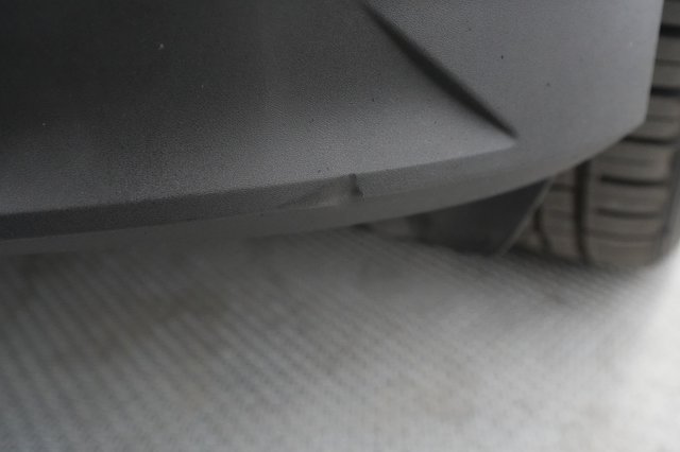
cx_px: 340
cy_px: 226
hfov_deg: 65.5
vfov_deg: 46.4
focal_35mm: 28
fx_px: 529
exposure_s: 1/100
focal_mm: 28
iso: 10000
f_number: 4.5
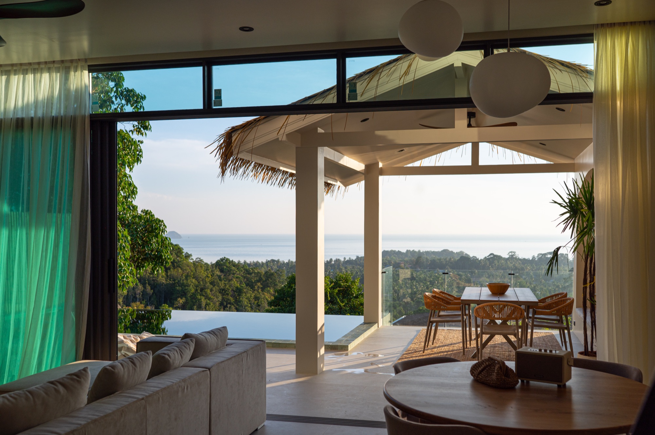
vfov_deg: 37.8
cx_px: 328
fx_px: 636
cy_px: 218
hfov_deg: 54.5
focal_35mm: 35
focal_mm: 35
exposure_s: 1/1000
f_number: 4.5
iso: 100
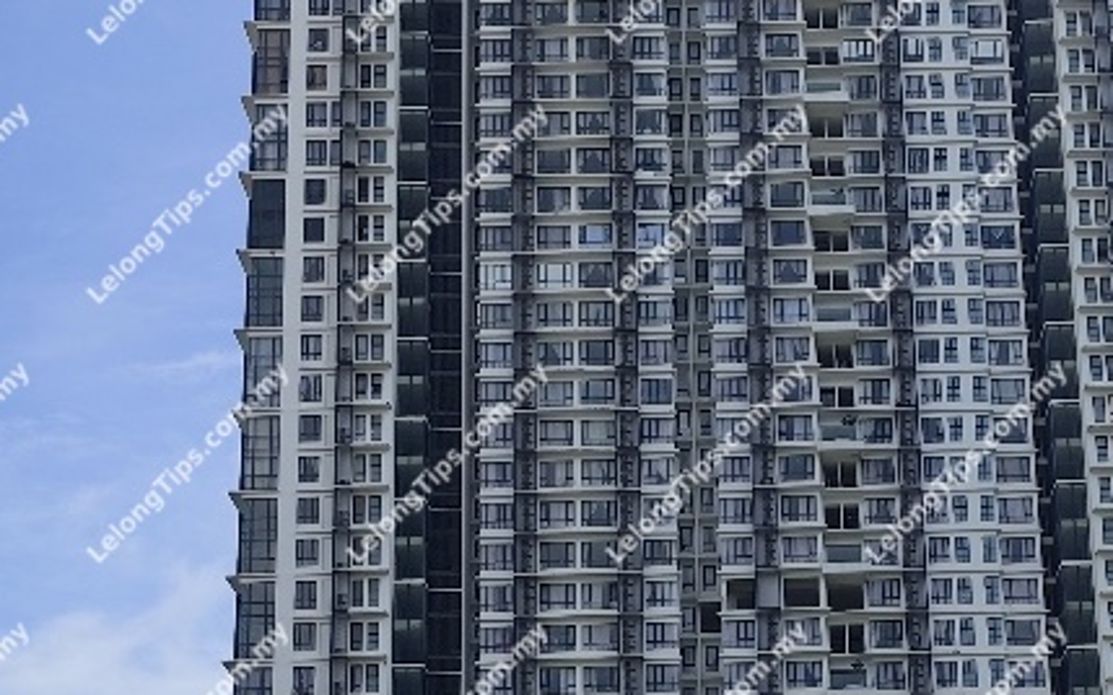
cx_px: 830
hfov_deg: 29.7
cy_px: 458
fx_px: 2062
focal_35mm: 68
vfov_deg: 19.1
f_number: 1.65
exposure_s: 1/1400
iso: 50
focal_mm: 6.14
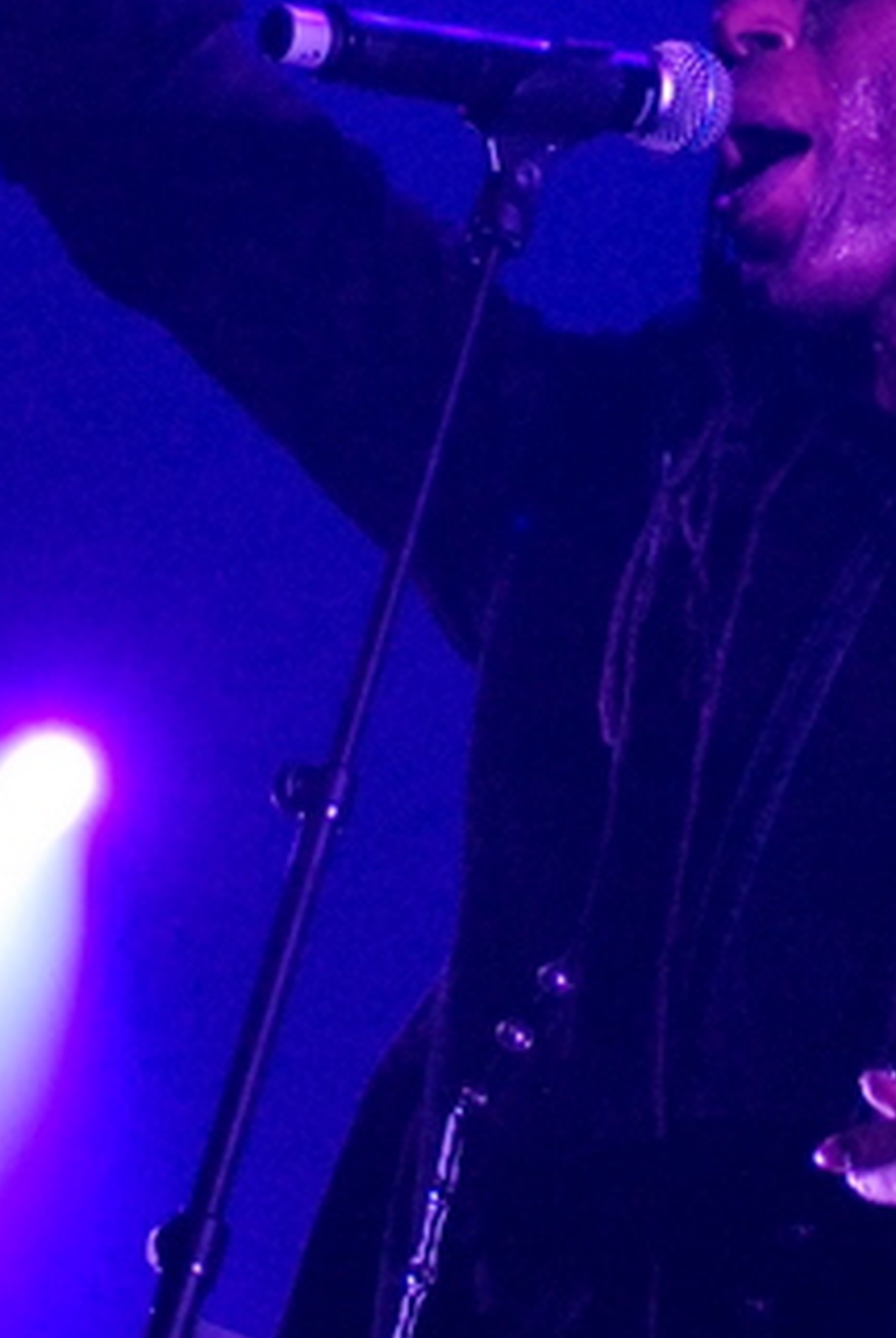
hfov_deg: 5.1
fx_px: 10010
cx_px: 746
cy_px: 438
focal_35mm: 269
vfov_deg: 7.6
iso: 1600
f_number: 2.8
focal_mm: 80
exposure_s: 1/250
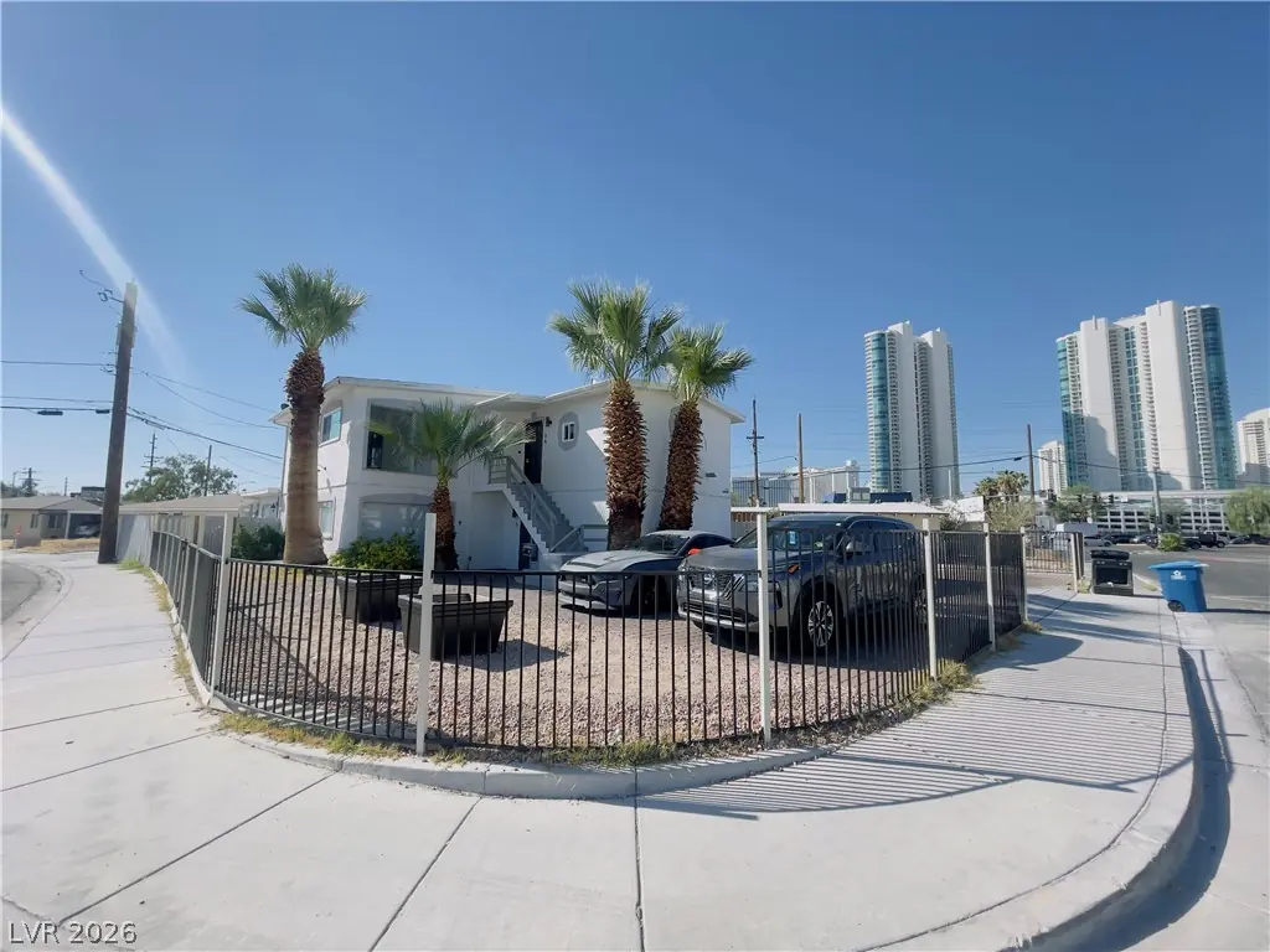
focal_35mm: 13
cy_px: 476
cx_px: 635
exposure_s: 1/813
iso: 25
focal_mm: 1.54
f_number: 2.4
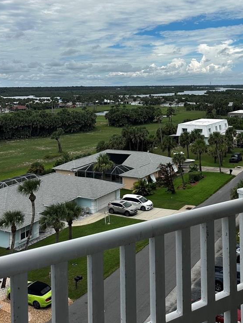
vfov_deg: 46.3
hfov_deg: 36.1
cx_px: 179
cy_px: 85
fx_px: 365
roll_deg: -0.8
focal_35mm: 39
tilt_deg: +1.6
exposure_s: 1/8197
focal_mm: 6.86
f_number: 1.78
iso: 80
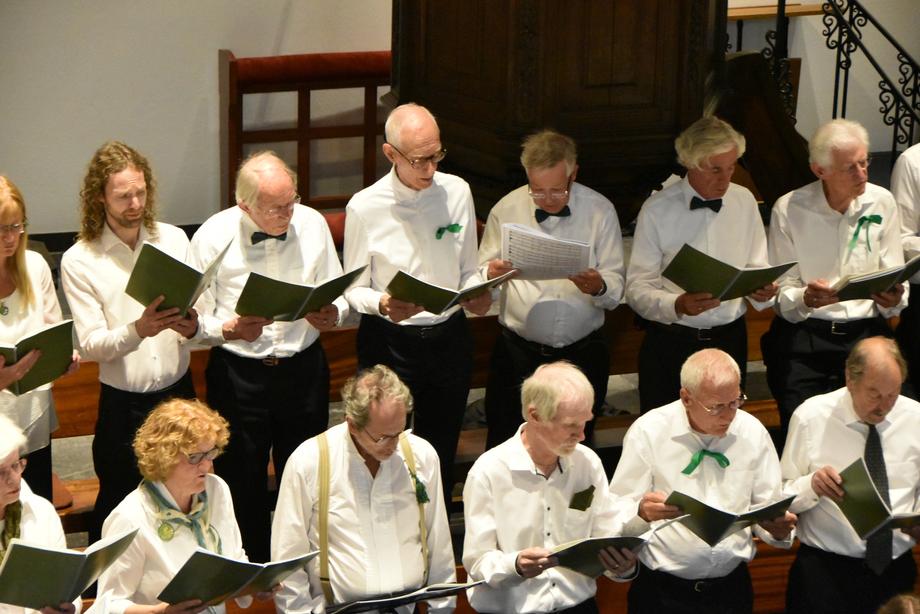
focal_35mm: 112
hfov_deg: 18.2
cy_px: 307
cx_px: 460
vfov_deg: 12.2
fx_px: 2876
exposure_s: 1/125
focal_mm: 75
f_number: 5
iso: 8000
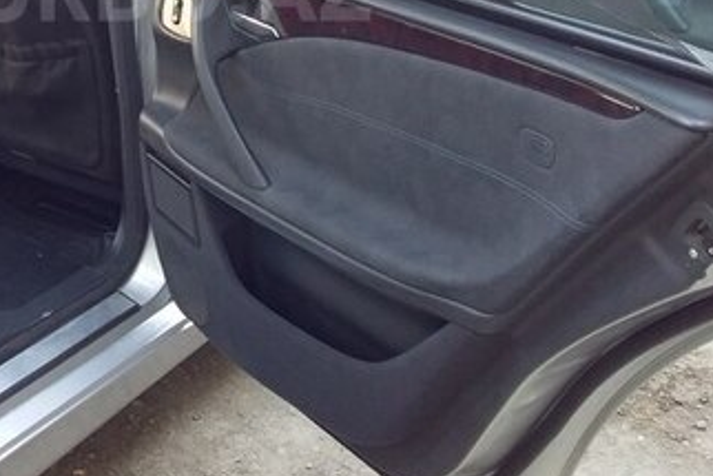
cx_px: 144
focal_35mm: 66
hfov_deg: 29.8
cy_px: -12
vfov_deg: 19.9
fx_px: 1308
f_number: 2.2
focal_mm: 3.3
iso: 50
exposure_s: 1/60
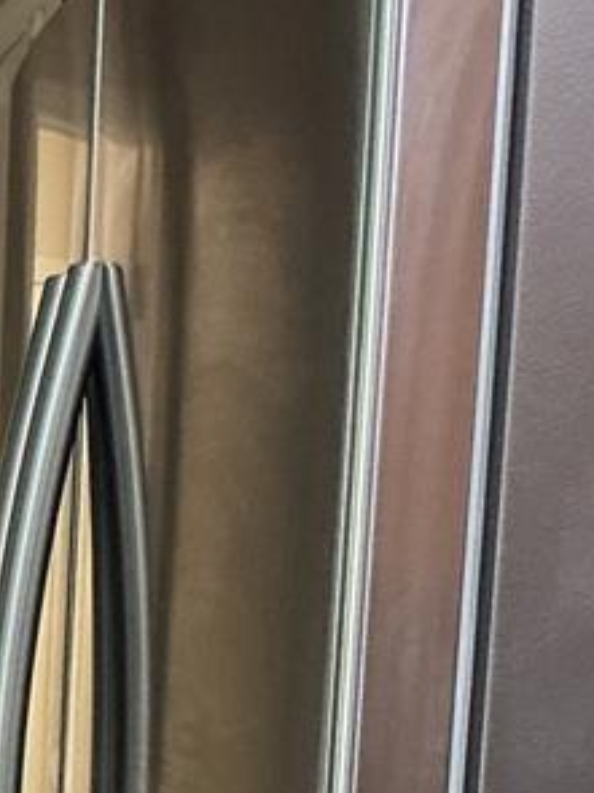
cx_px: -425
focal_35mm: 118
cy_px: 1043
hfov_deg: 11.7
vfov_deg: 15.8
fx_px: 2702
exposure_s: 1/40
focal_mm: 3
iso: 200
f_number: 1.8
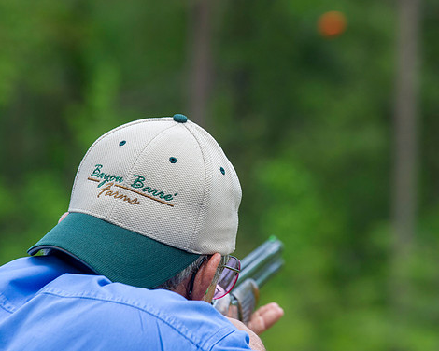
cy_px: 170
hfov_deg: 7.0
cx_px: 282
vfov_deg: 5.6
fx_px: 3599
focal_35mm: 277
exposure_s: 1/320
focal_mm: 180
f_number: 5.6
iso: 200
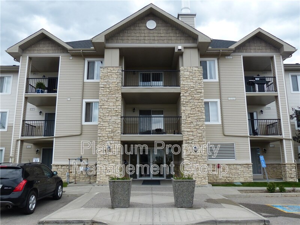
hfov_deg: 61.7
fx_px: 251
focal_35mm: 29
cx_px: 150
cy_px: 112
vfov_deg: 48.2
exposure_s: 1/500
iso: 100
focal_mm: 5.3
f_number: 4
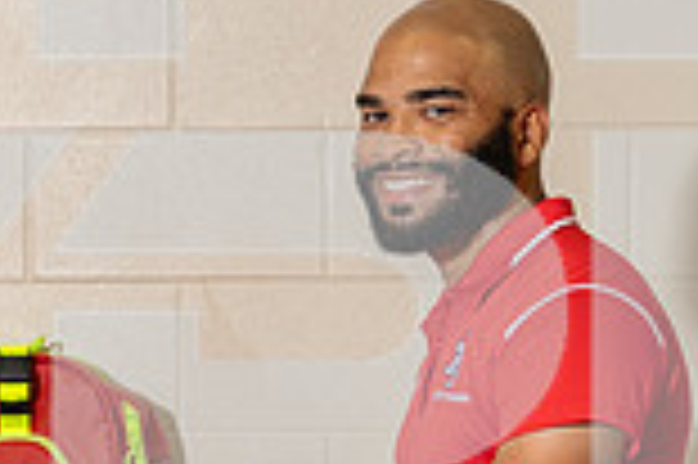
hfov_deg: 15.3
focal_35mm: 131
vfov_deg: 10.4
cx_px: -36
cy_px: 372
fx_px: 2537
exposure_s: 1/250
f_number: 4.5
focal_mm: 35
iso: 400
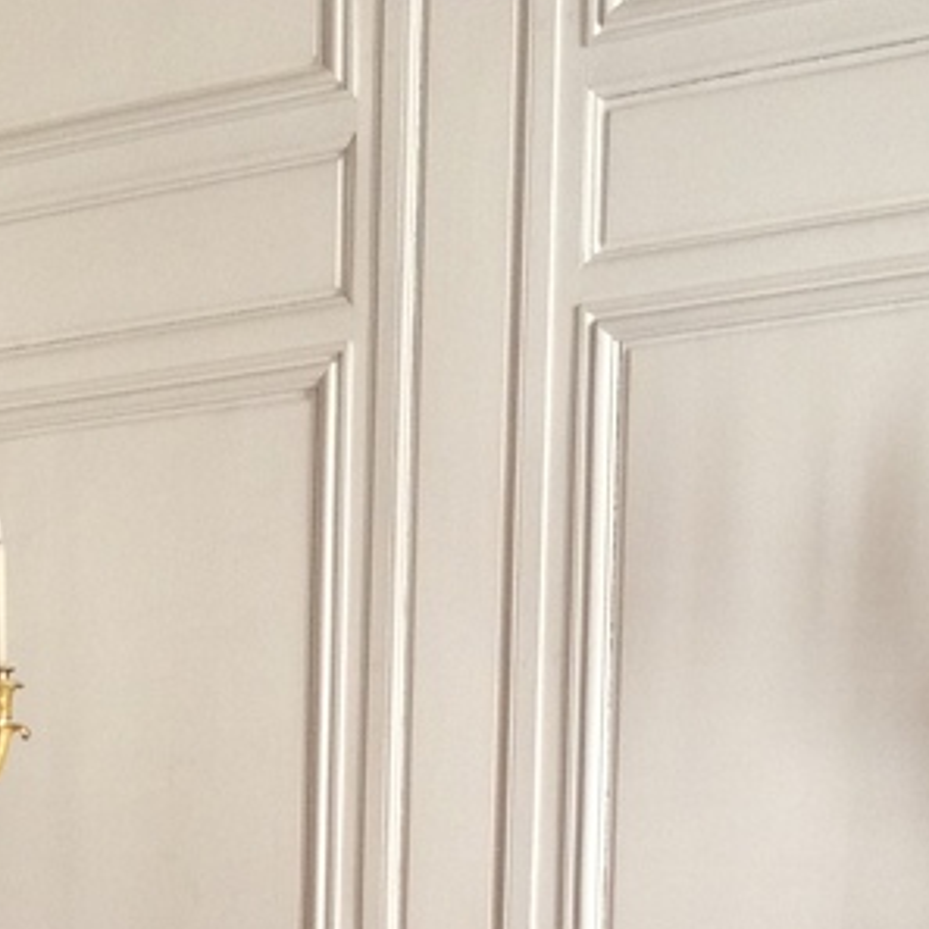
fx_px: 3795
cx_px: -25
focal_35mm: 125
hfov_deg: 13.7
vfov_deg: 13.2
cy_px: 1351
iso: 100
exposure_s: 1/20
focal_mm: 4.28
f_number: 2.4
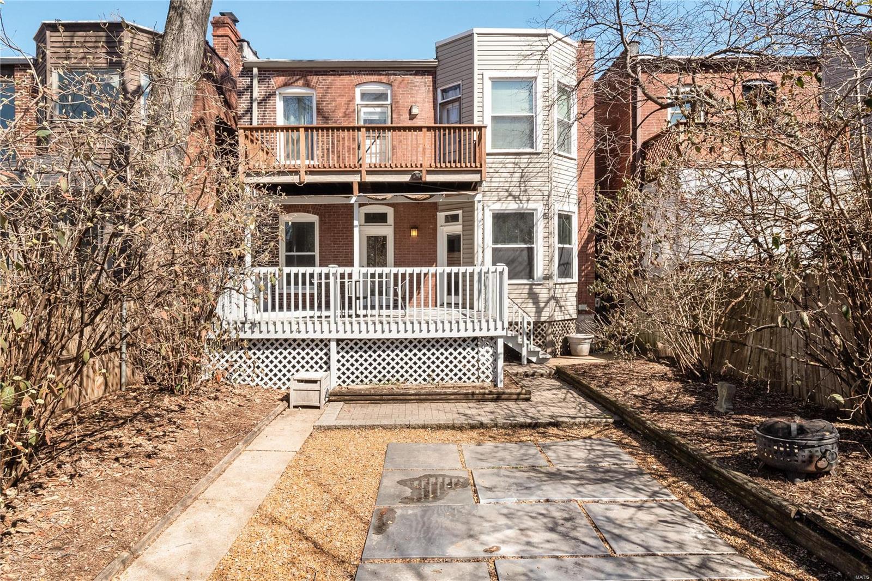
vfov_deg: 57.2
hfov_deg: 78.6
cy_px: 290
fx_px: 533
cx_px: 436
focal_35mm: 22
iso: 400
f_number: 9
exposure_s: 1/640
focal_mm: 11
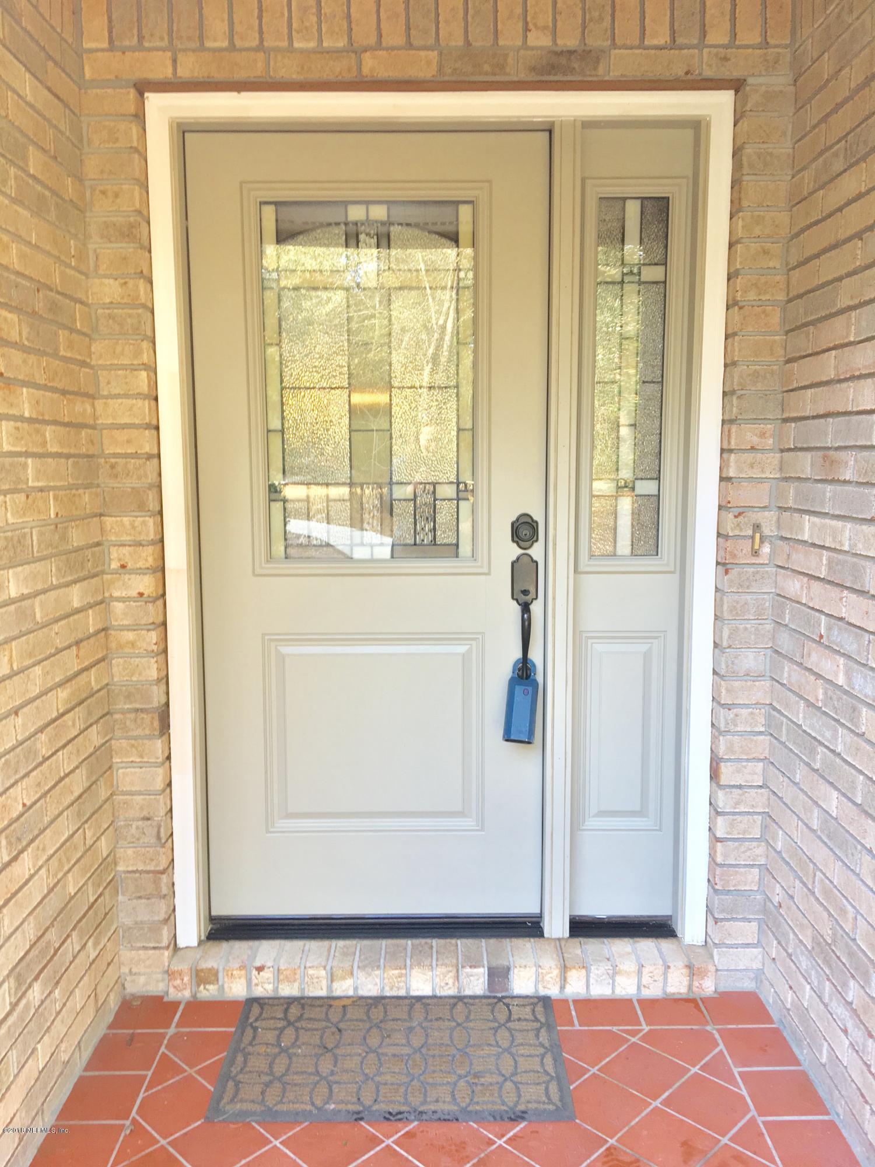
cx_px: 438
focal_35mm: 29
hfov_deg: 48.2
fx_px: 977
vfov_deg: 61.7
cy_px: 584
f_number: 2.2
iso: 32
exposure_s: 1/30
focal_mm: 4.15
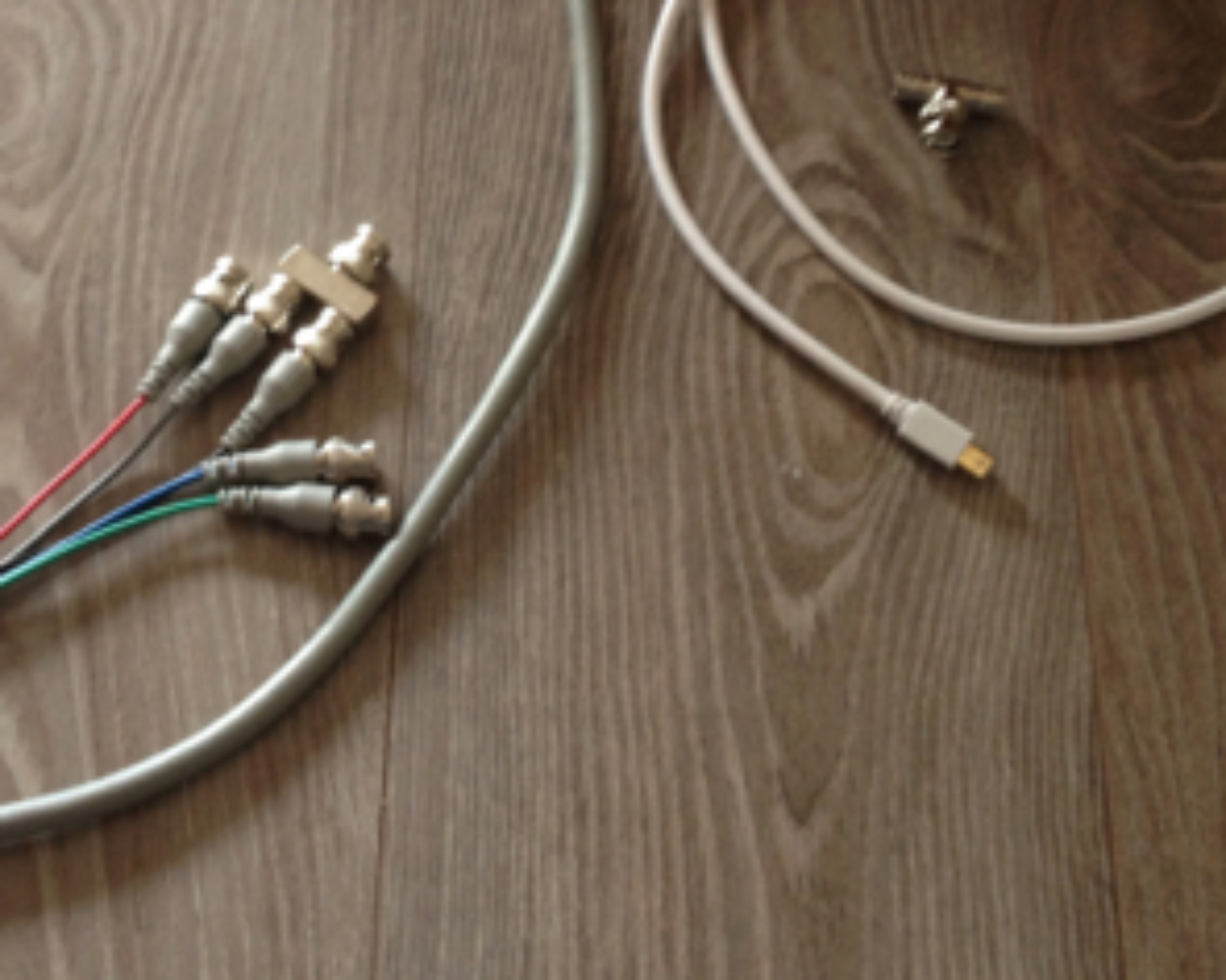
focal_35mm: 74
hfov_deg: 25.5
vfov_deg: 20.4
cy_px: 154
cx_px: 353
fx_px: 2685
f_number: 2.4
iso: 80
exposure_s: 1/20
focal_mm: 4.28
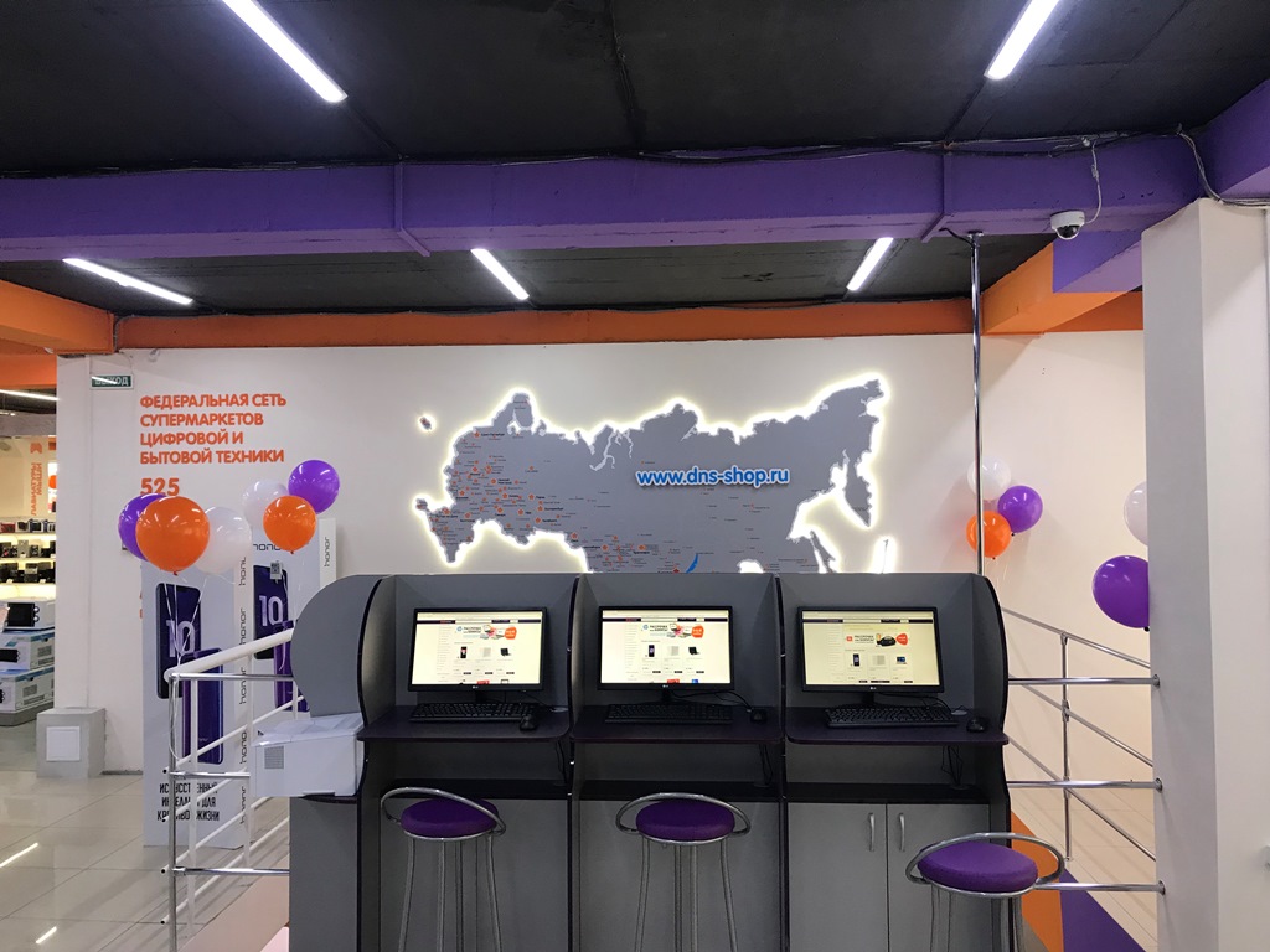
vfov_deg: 49.7
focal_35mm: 28
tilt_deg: +2.1
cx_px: 635
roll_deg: +0.1
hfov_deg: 63.4
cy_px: 476
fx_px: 1027
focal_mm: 3.99
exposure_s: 1/33
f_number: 1.8
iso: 25
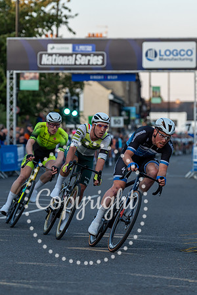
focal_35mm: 176
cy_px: 147
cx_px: 98
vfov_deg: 11.7
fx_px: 1443
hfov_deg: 7.8
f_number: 3.2
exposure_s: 1/800
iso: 1000
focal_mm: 116
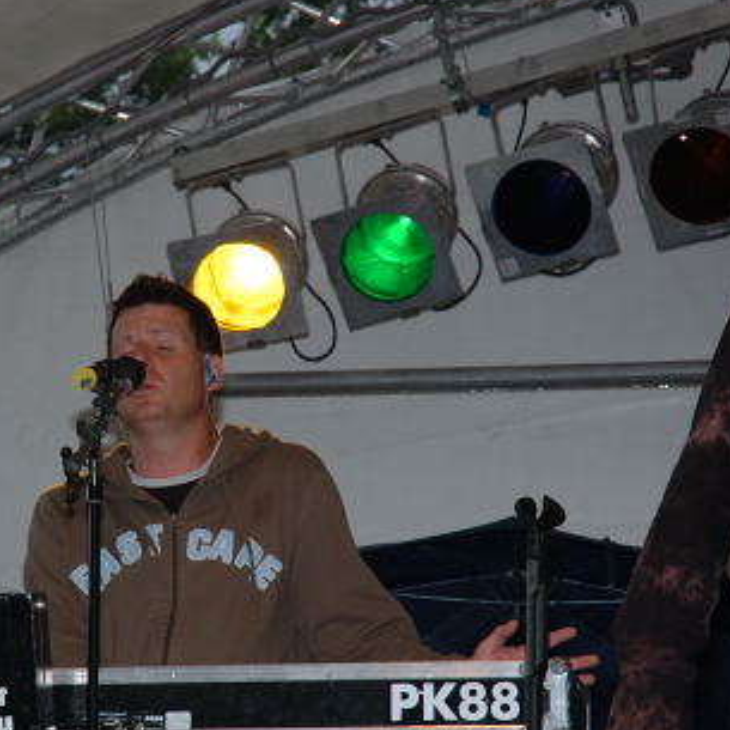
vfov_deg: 10.6
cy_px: 360
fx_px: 3937
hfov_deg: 10.6
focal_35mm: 165
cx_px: 153
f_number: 6.7
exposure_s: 1/180
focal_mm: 70
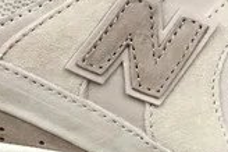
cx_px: 150
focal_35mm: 177
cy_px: 195
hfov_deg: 11.6
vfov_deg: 7.7
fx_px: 1120
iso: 25
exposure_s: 1/274
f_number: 2.4
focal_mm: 3.3
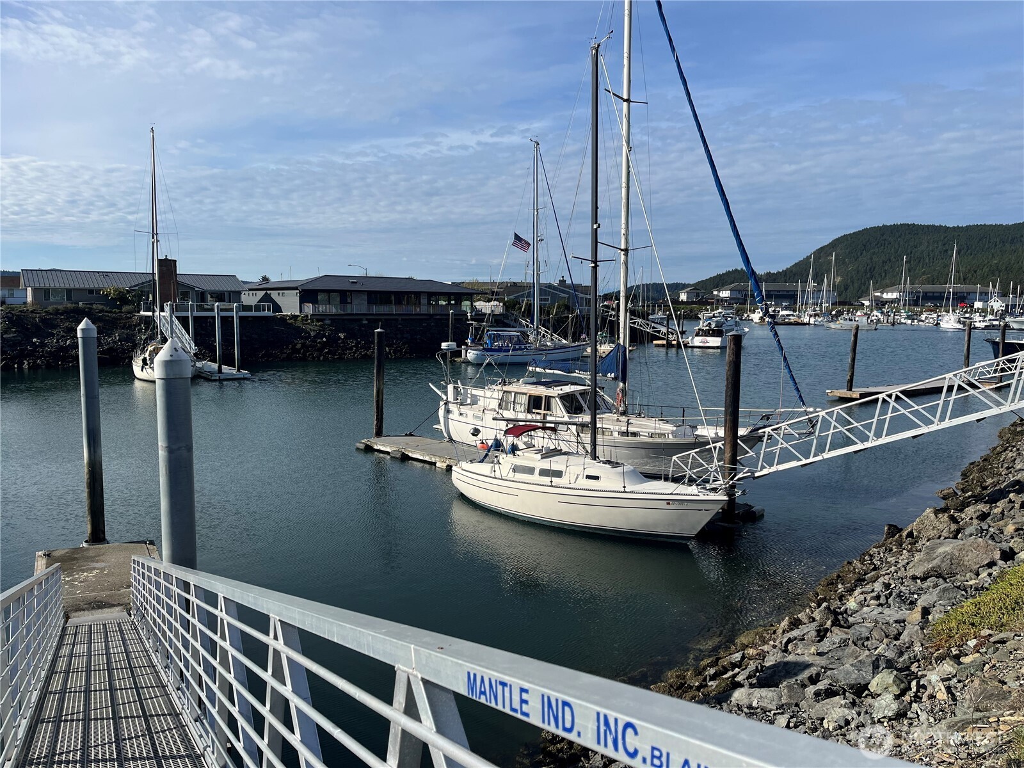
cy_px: 384
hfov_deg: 67.3
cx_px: 512
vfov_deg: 53.1
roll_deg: -1.1
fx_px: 769
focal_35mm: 26
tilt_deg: -5.1
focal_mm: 5.1
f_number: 1.6
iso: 50
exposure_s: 1/4484
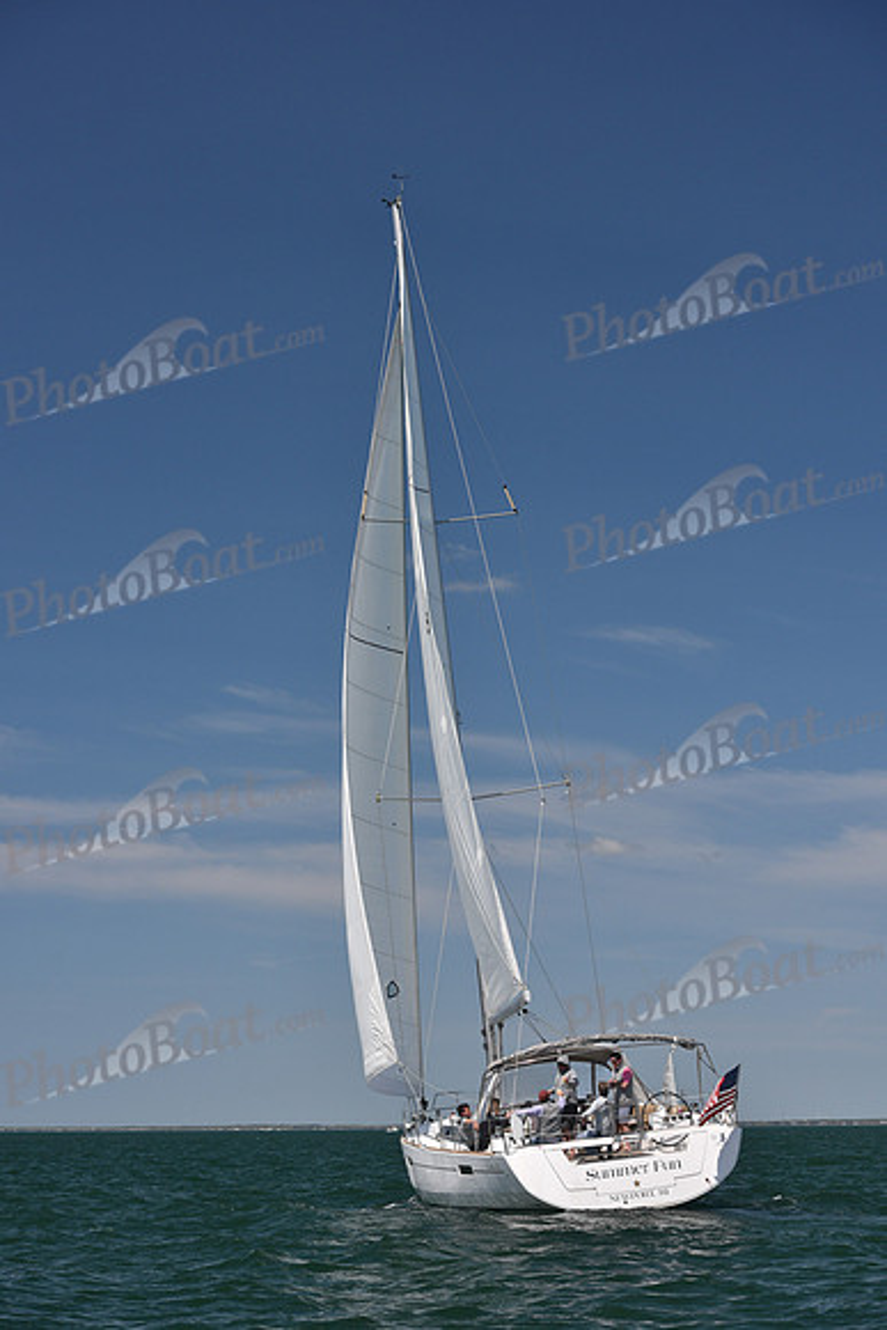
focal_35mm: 70
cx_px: 444
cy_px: 665
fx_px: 2585
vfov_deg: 28.8
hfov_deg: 19.5
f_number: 6.3
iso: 320
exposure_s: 1/800
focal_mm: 70
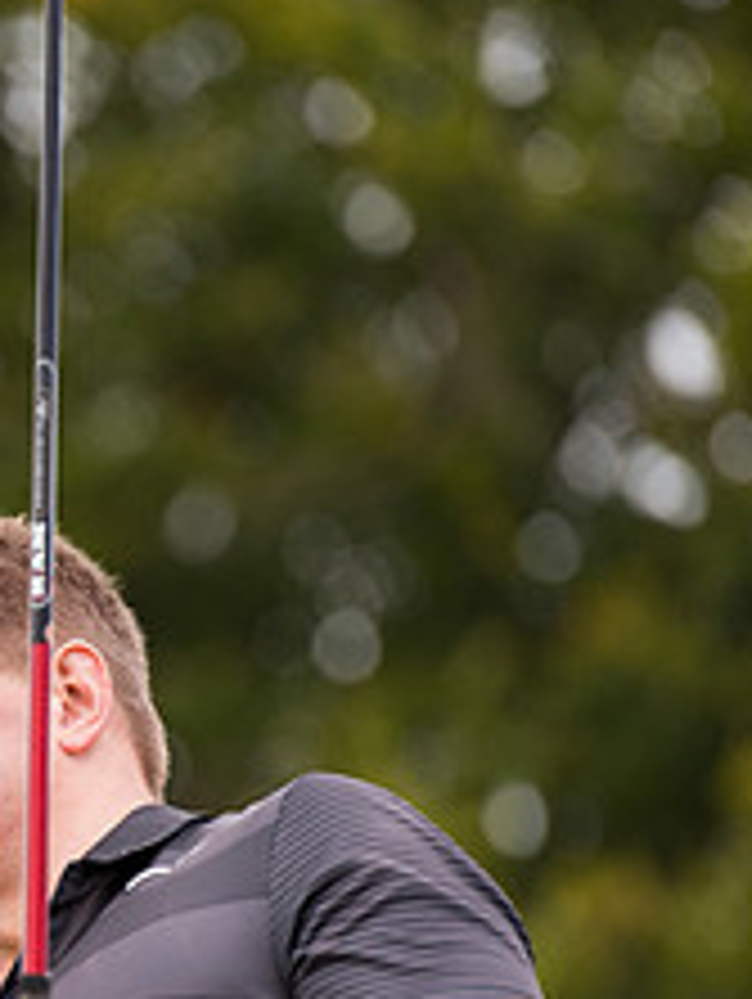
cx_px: -252
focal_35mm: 502
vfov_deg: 3.9
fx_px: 14513
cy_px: 839
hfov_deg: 3.0
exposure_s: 1/1000
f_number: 3.5
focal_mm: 200
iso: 400
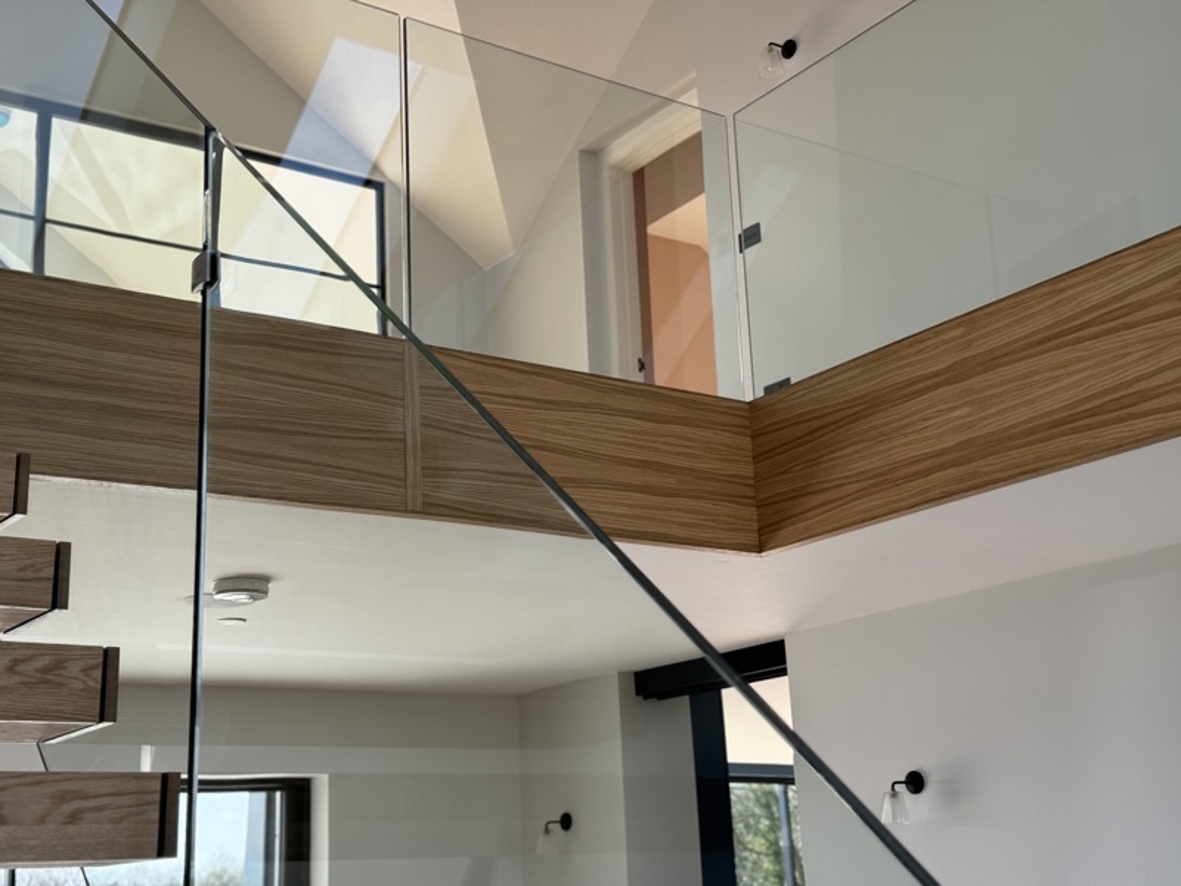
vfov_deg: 30.3
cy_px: 443
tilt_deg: +15.6
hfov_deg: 39.7
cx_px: 590
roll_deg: +2.3
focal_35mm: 48
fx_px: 1638
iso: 64
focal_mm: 6.76
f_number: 1.78
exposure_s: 1/627
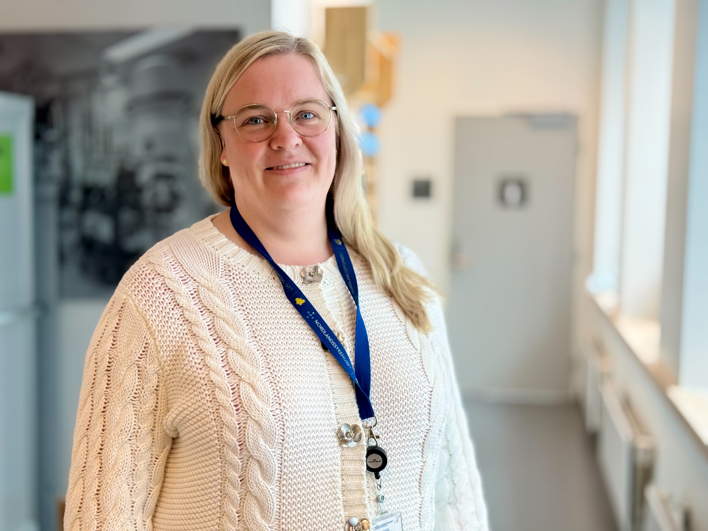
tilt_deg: -4.3
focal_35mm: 48
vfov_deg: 30.3
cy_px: 266
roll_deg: -0.9
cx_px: 354
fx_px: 982
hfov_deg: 39.7
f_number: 1.78
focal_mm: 6.76
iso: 80
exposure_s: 1/195
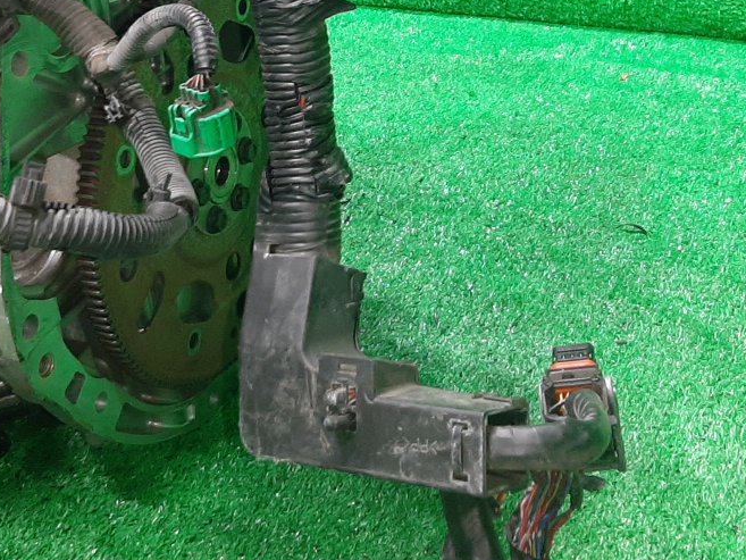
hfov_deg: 33.8
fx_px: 1229
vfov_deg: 24.9
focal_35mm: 57
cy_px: 57
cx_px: 346
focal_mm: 3.93
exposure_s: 1/33
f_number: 1.7
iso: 184
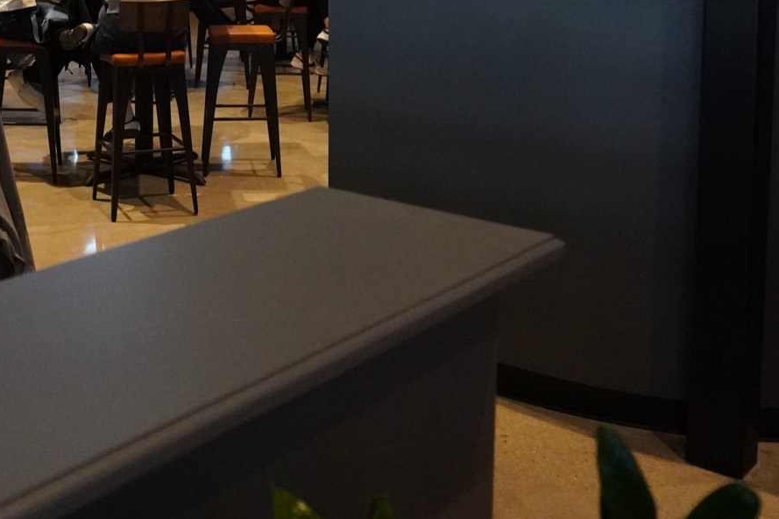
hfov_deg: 35.7
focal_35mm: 54
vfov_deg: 23.5
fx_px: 1168
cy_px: -49
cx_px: 156
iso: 4000
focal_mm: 16
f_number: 3.5
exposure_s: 1/160
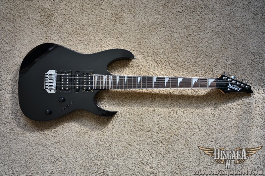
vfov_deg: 46.2
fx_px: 206
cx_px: 132
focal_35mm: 28
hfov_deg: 65.6
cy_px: 88
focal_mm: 18.5
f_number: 4
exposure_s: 1/40
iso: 100
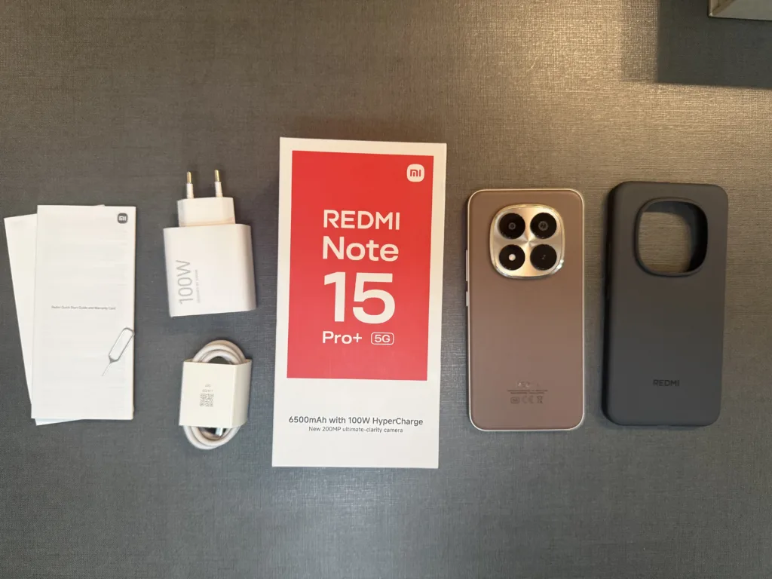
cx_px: 386
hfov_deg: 71.6
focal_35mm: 24
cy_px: 290
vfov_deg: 56.8
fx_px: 535
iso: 320
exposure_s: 1/60
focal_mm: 6.76
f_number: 1.78
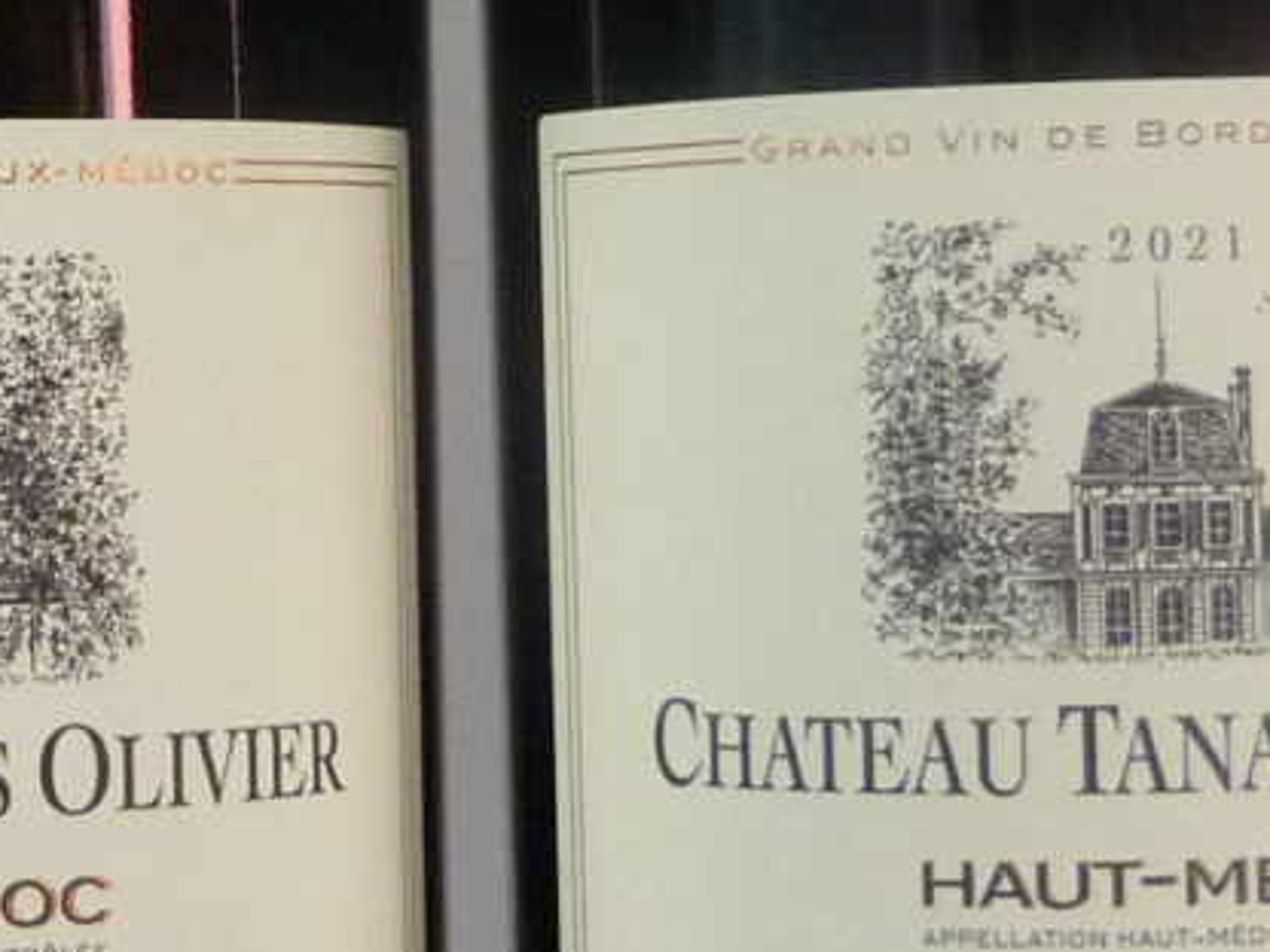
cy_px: 314
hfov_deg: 15.8
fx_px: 4513
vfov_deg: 12.0
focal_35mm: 123
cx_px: 128
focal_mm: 4.5
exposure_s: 1/60
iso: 320
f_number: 2.8
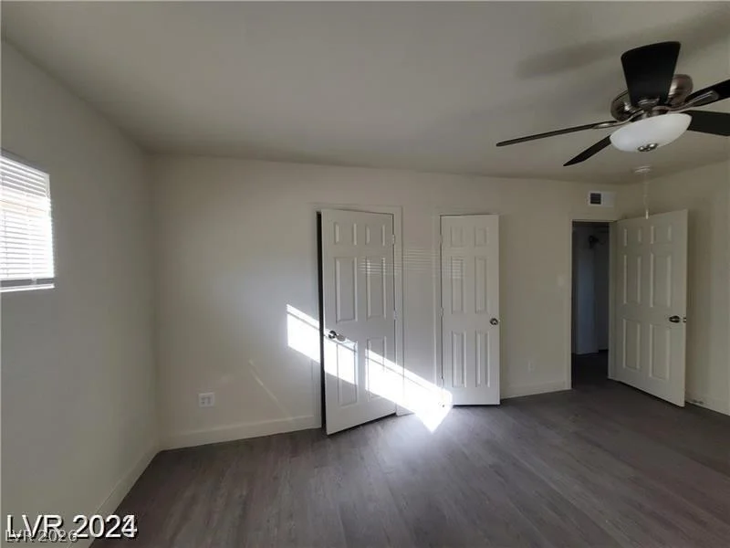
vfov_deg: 89.9
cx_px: 365
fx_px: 274
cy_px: 274
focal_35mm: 13
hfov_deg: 106.2
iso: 64
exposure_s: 1/133
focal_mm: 2.2
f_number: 2.2
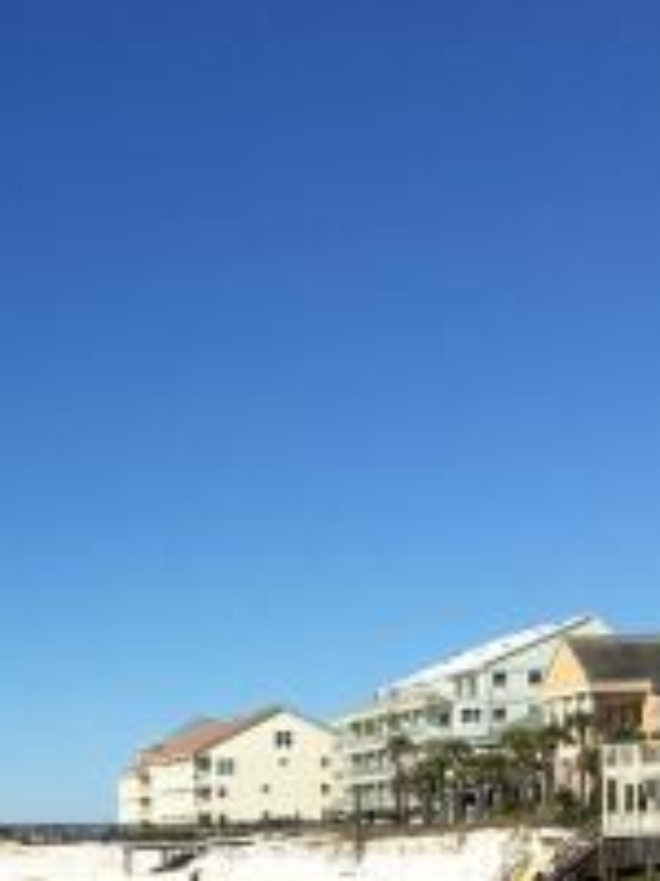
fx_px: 2212
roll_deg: +1.2
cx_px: -44
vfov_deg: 21.2
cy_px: 1013
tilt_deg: -3.0
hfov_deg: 16.5
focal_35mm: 87
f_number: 2.2
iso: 25
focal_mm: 4.15
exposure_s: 1/2653
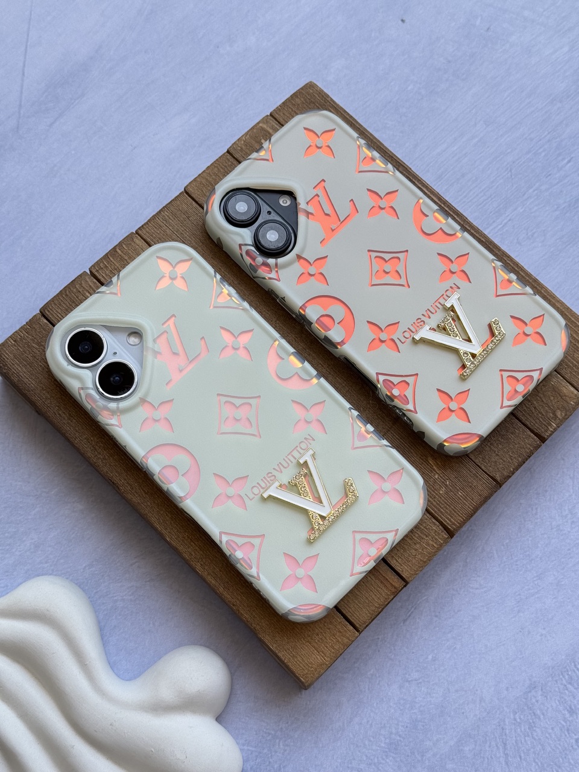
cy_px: 386
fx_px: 1070
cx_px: 290
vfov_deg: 39.7
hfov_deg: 30.3
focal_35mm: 48
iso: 64
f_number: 1.78
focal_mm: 6.76
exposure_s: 1/928
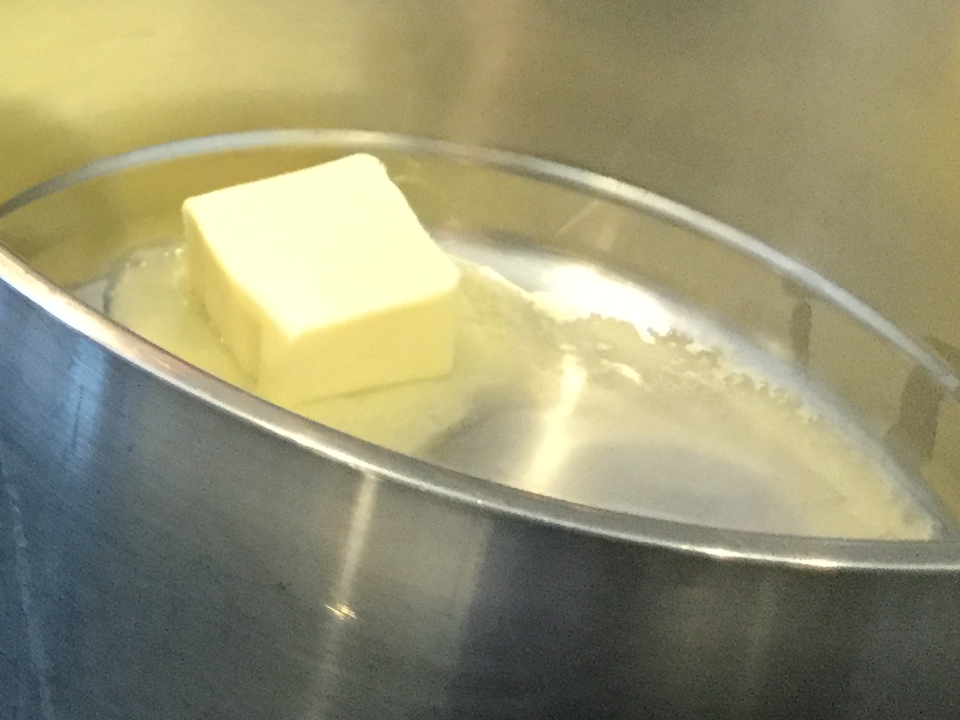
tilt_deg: -32.2
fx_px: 2274
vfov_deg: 17.3
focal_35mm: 82
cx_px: -259
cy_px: -95
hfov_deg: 21.7
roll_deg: -2.0
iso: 200
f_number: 2.4
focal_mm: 3.3
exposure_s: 1/15
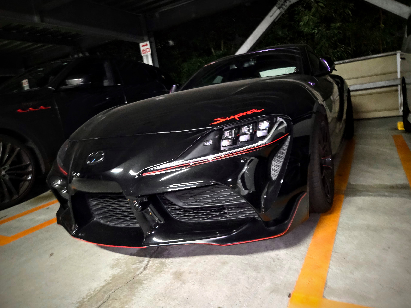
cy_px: 153
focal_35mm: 24
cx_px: 210
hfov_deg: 71.6
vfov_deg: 56.8
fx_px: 285
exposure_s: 1/9
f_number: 1.8
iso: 1000
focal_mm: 5.4
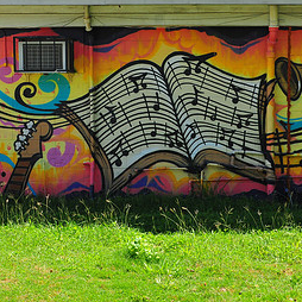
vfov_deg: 26.7
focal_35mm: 64
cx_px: 199
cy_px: 100
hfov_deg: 26.7
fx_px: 632
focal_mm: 22
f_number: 13
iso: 200
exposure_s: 1/125
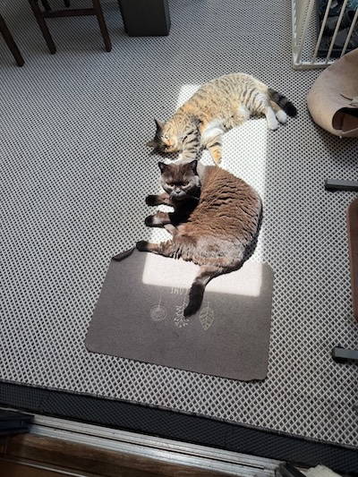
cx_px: 179
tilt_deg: -62.9
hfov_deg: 56.8
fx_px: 331
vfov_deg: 71.6
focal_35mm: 24
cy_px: 238
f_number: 1.78
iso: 100
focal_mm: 6.76
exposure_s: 1/298
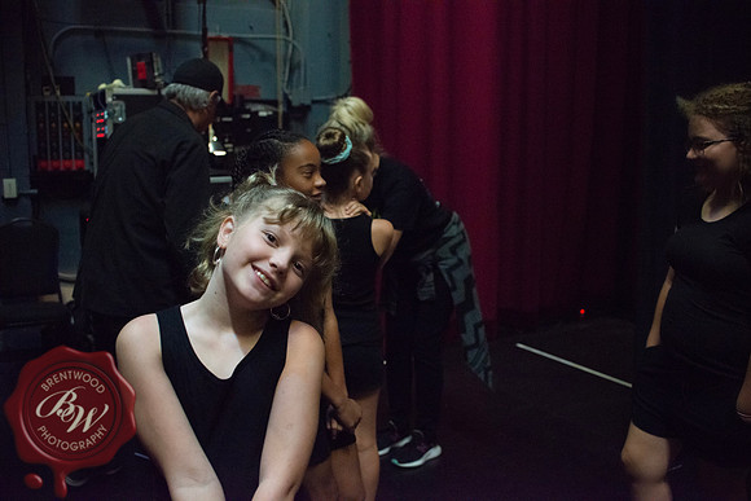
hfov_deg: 54.4
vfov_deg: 37.9
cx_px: 376
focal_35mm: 35
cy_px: 250
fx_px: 730
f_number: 4
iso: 6400
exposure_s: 1/125
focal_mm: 35
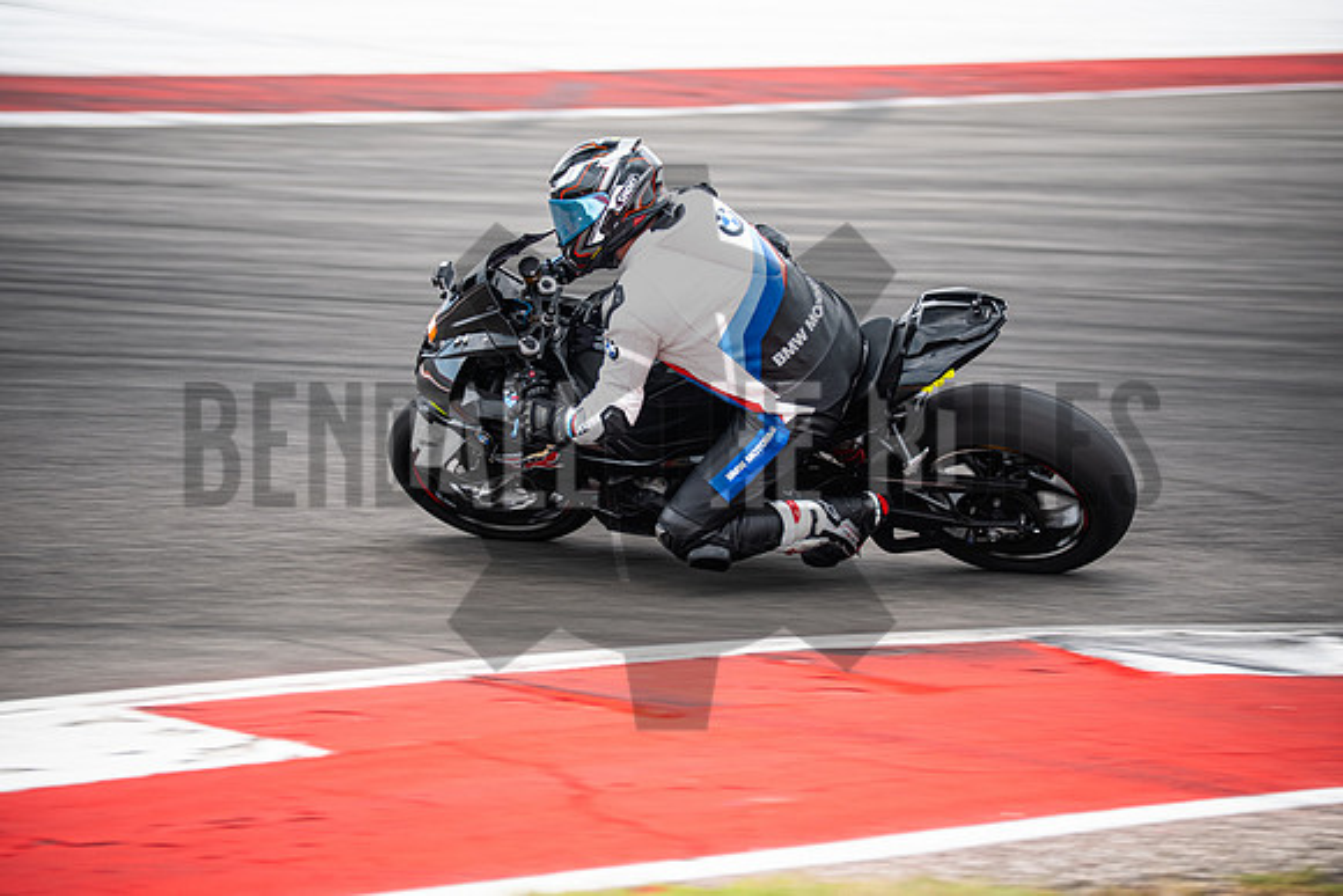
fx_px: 7537
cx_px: 672
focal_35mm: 202
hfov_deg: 10.2
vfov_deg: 6.8
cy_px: 448
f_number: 2.8
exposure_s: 1/250
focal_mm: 134.4
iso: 160
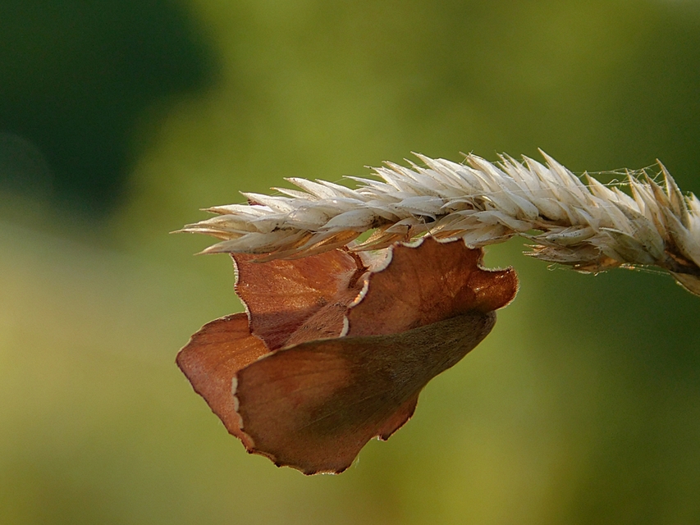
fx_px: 3721
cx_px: 350
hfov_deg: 10.7
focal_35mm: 184
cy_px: 262
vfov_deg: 8.1
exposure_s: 1/160
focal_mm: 32.7
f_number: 5.4
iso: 125
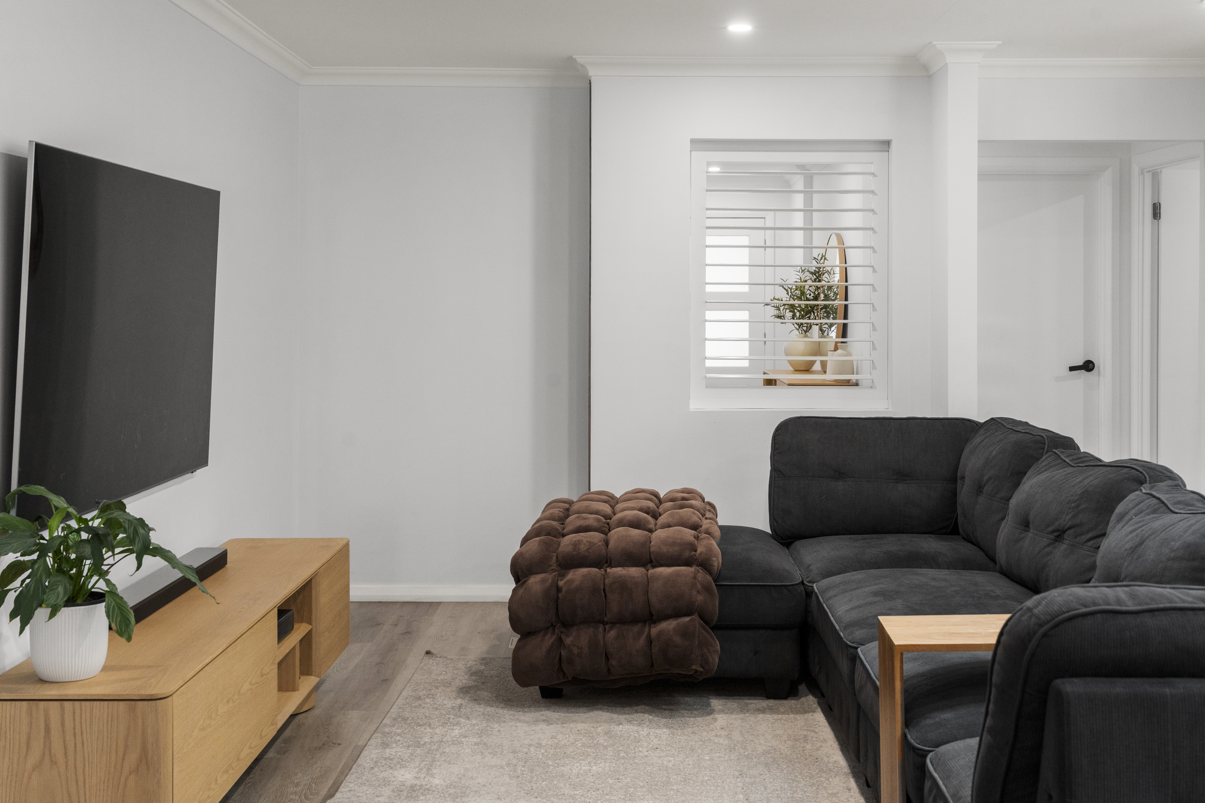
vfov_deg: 31.2
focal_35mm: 43
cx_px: 602
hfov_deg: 45.4
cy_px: 402
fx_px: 1439
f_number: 8
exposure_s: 1/40
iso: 1250
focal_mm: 43
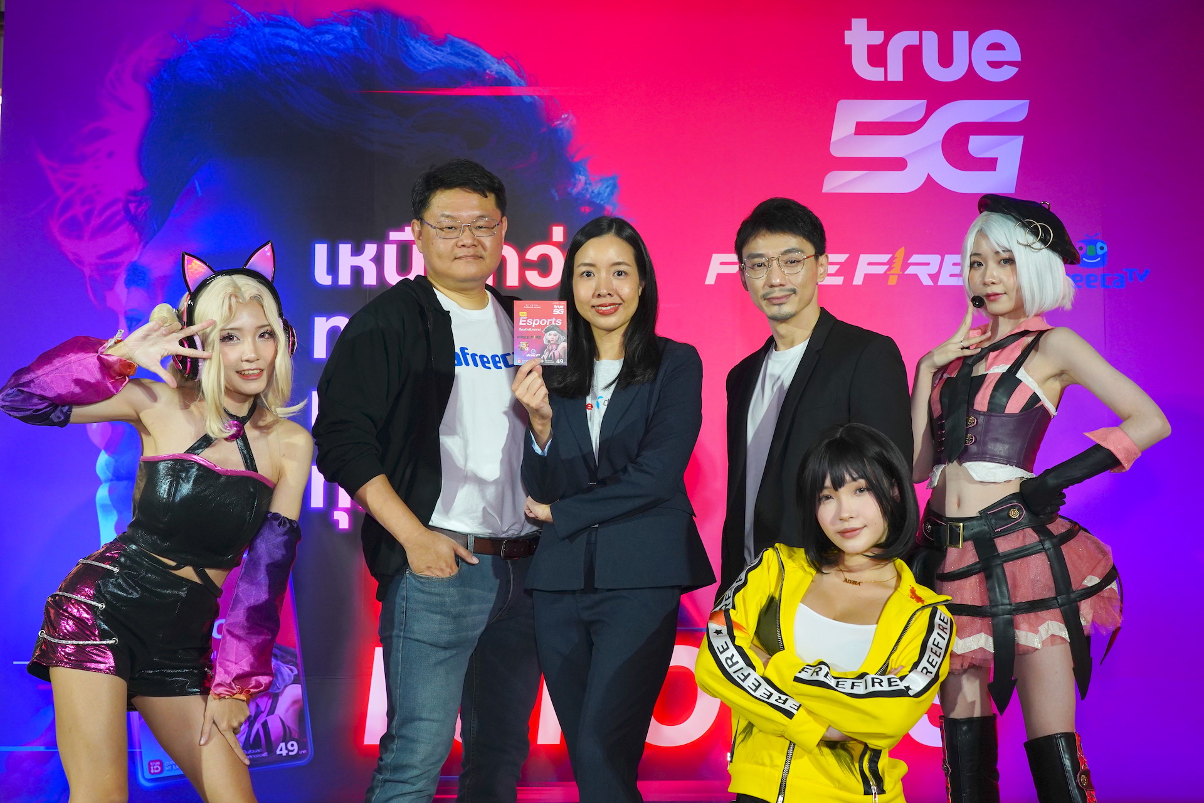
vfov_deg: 28.1
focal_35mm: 48
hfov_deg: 41.1
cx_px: 602
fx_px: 1605
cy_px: 402
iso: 2000
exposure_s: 1/60
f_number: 8
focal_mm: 48
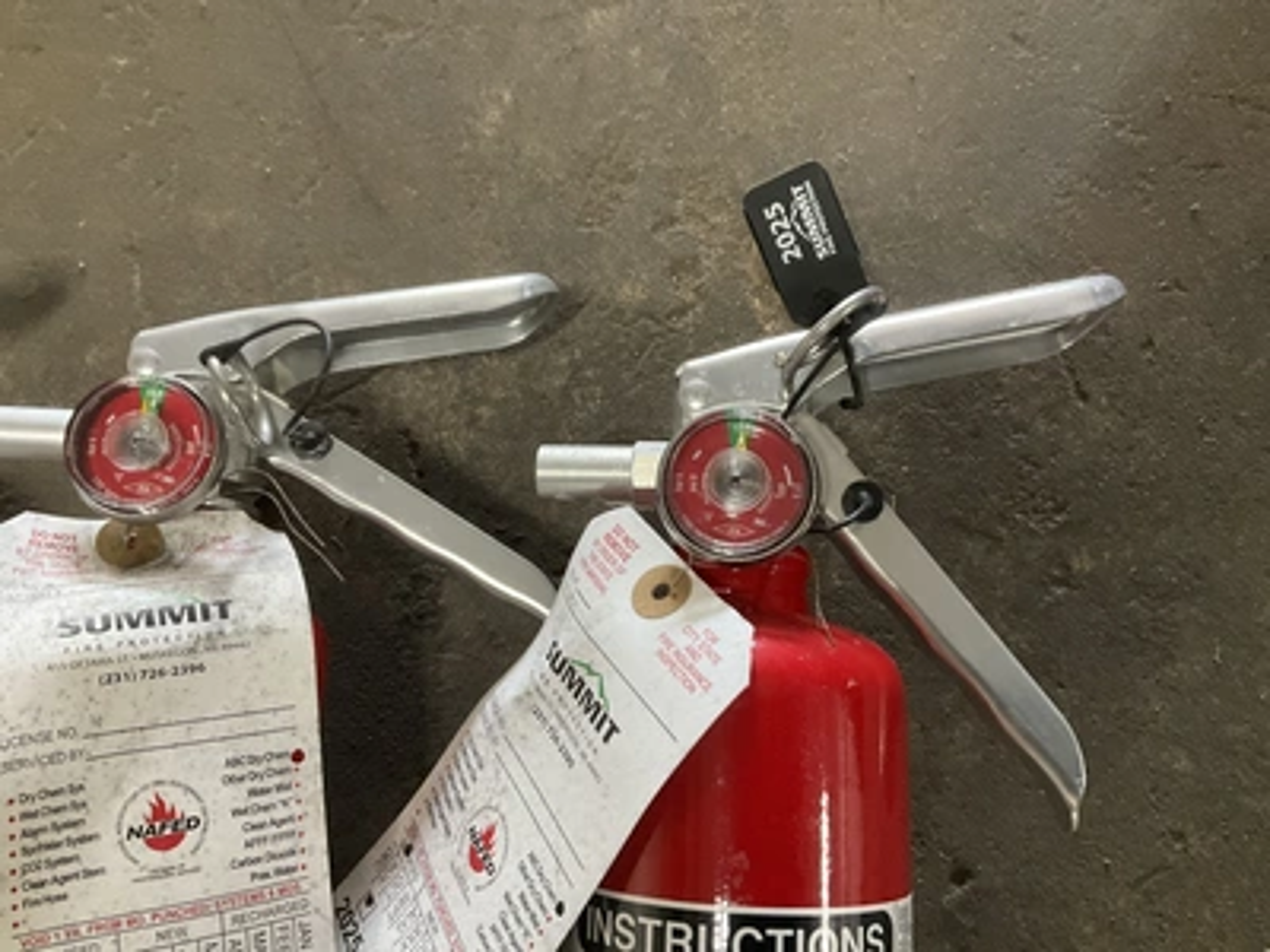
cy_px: 476
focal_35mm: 29
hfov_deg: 61.7
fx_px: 1064
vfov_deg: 48.2
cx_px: 635
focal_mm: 3
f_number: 1.8
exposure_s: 1/60
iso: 160
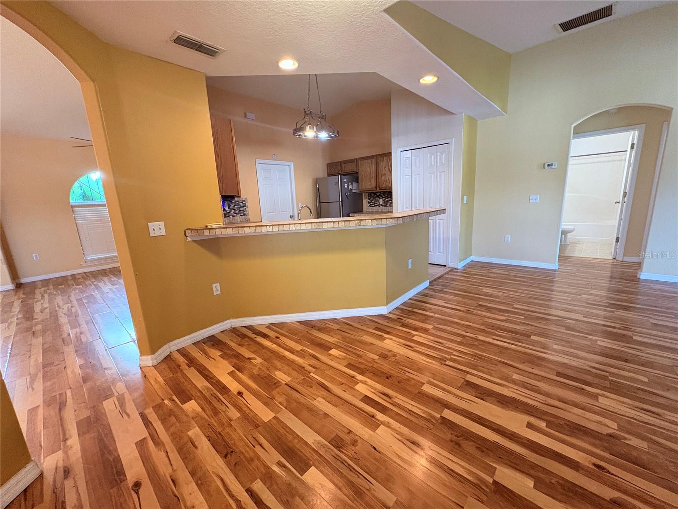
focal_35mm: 14
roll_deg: +3.2
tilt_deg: -10.1
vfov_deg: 85.7
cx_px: 339
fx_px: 274
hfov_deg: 102.1
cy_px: 254
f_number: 2.2
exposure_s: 1/60
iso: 320
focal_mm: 2.22
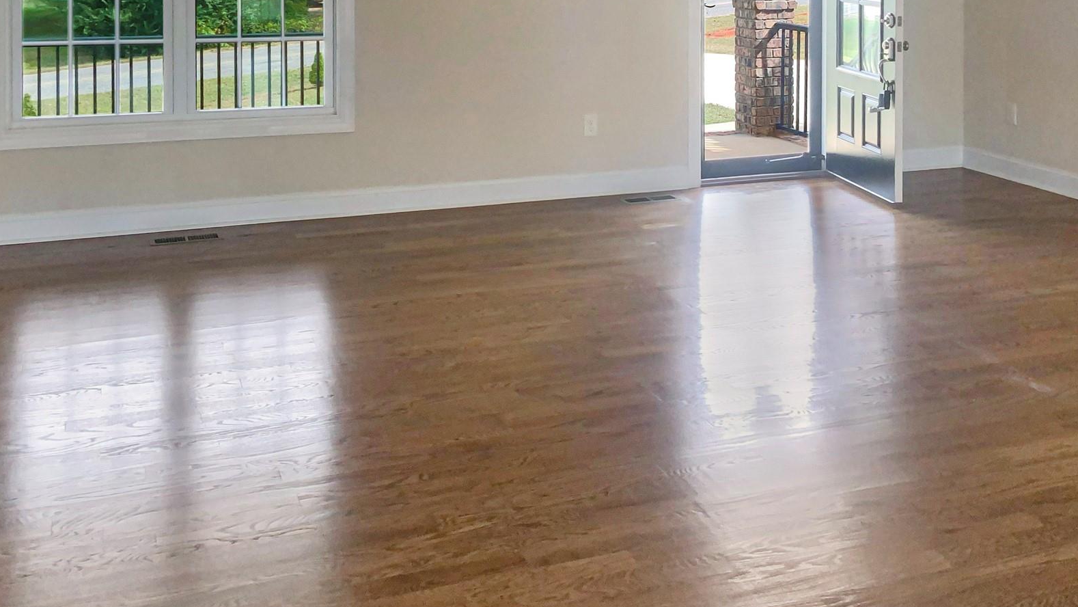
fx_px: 1172
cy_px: 213
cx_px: 555
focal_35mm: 41
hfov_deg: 49.4
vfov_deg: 28.9
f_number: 1.8
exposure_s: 1/120
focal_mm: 3
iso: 40
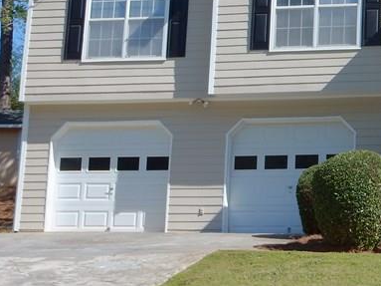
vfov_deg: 12.8
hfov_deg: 16.7
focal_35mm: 115
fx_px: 1265
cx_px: 395
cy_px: 34
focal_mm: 7.6
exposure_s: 1/800
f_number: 4.2
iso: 125
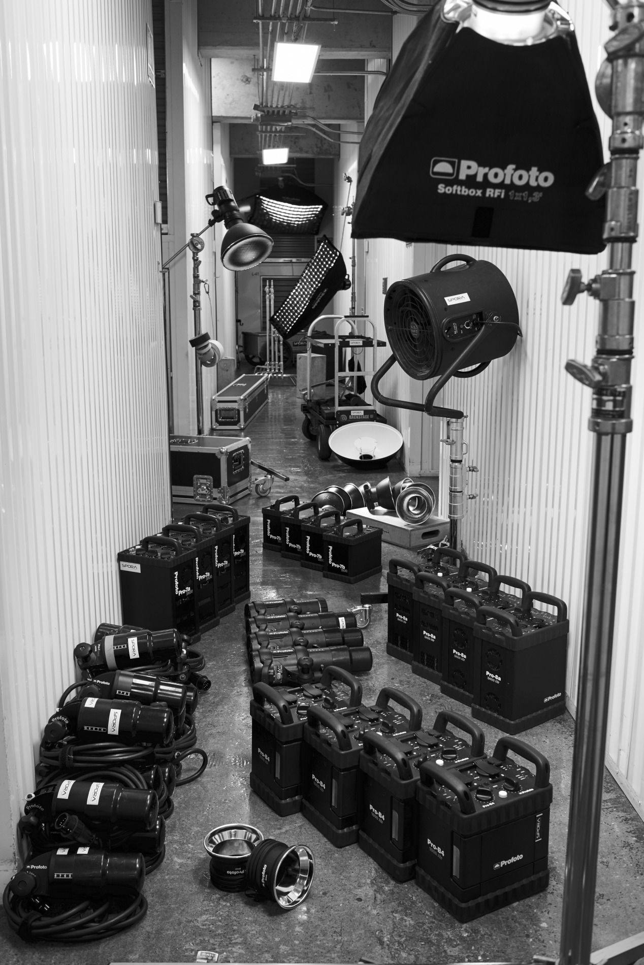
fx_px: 938
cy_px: 482
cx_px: 322
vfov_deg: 54.4
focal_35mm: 35
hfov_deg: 37.9
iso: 400
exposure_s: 1/8
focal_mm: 35
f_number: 8
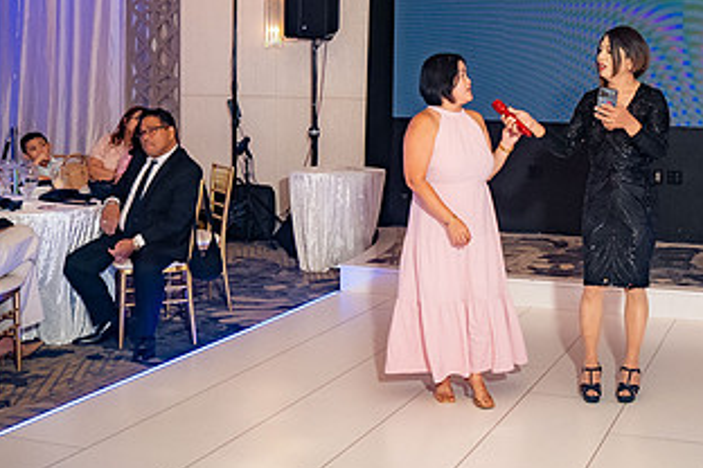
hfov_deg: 37.5
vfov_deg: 25.9
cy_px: 159
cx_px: 500
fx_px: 1015
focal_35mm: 52
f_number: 4
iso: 1000
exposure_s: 1/160
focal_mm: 28
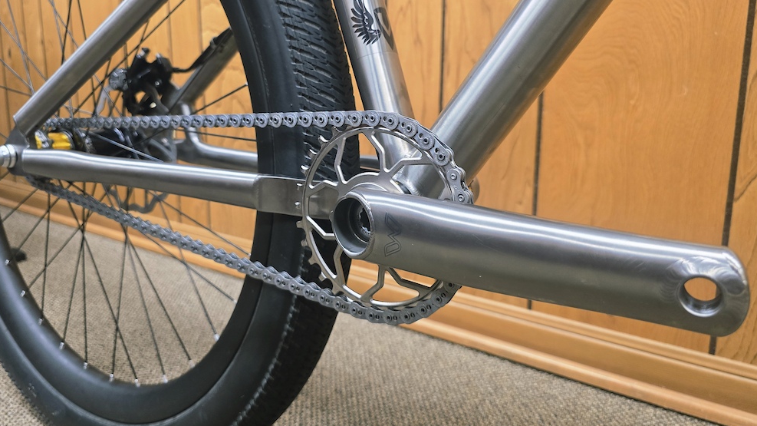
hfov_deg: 71.9
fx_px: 522
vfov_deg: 44.0
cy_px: 160
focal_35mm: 26
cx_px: 373
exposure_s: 1/120
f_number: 1.7
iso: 500
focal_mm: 6.3
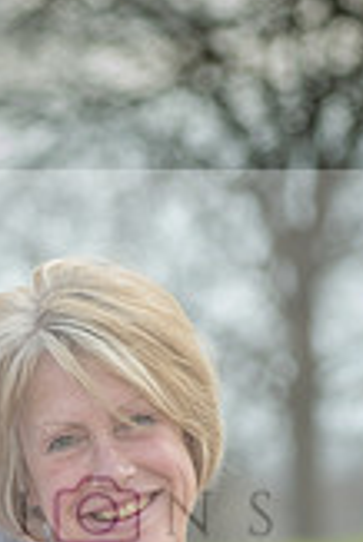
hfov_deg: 4.7
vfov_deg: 7.0
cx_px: -20
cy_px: 668
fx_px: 4377
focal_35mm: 290
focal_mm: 105
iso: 400
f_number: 5
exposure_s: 1/800
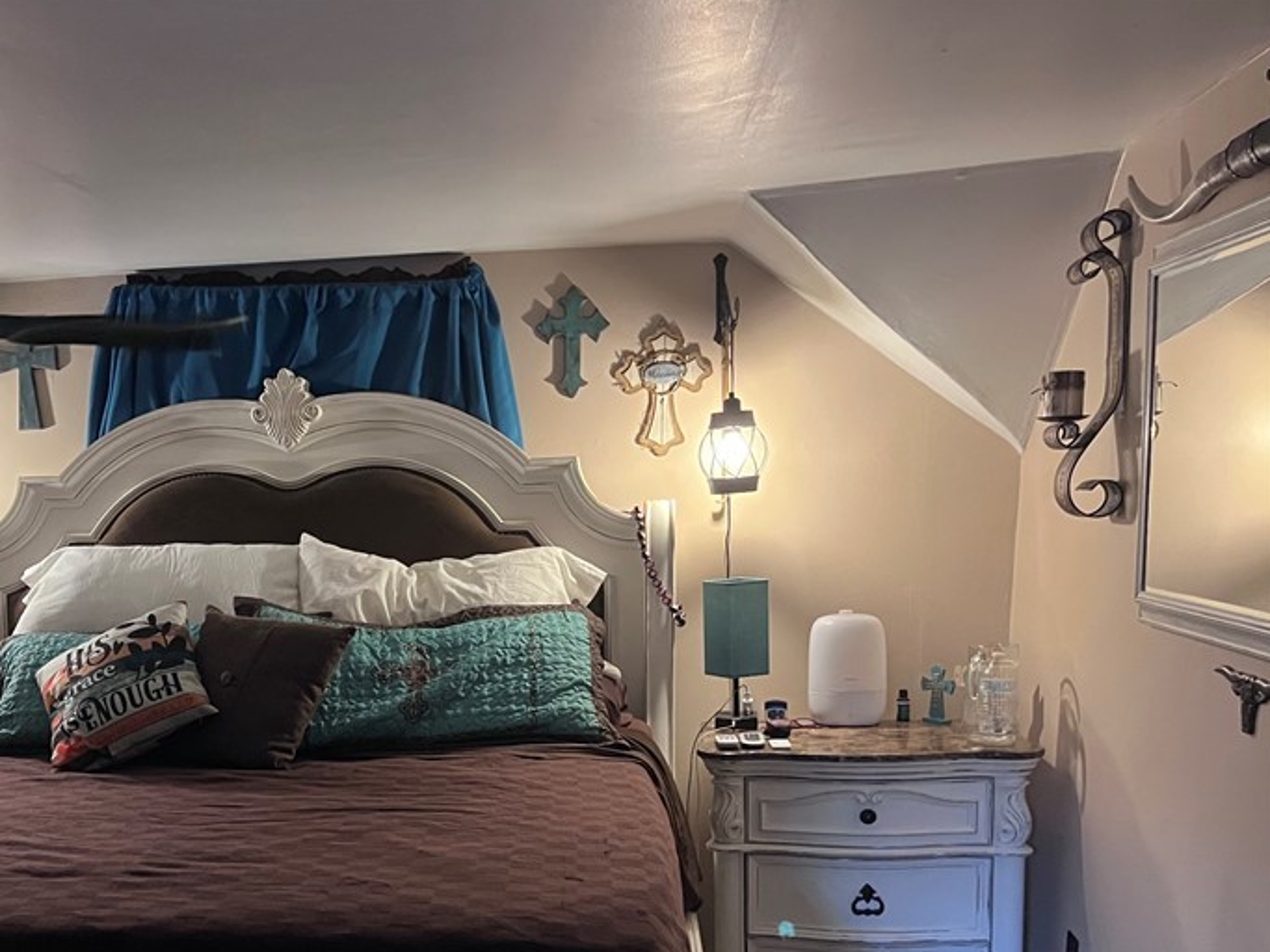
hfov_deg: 46.3
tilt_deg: -8.2
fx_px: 1431
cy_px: 703
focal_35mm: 39
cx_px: 327
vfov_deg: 36.0
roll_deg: +1.7
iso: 500
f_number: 1.6
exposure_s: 1/60
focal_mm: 5.1
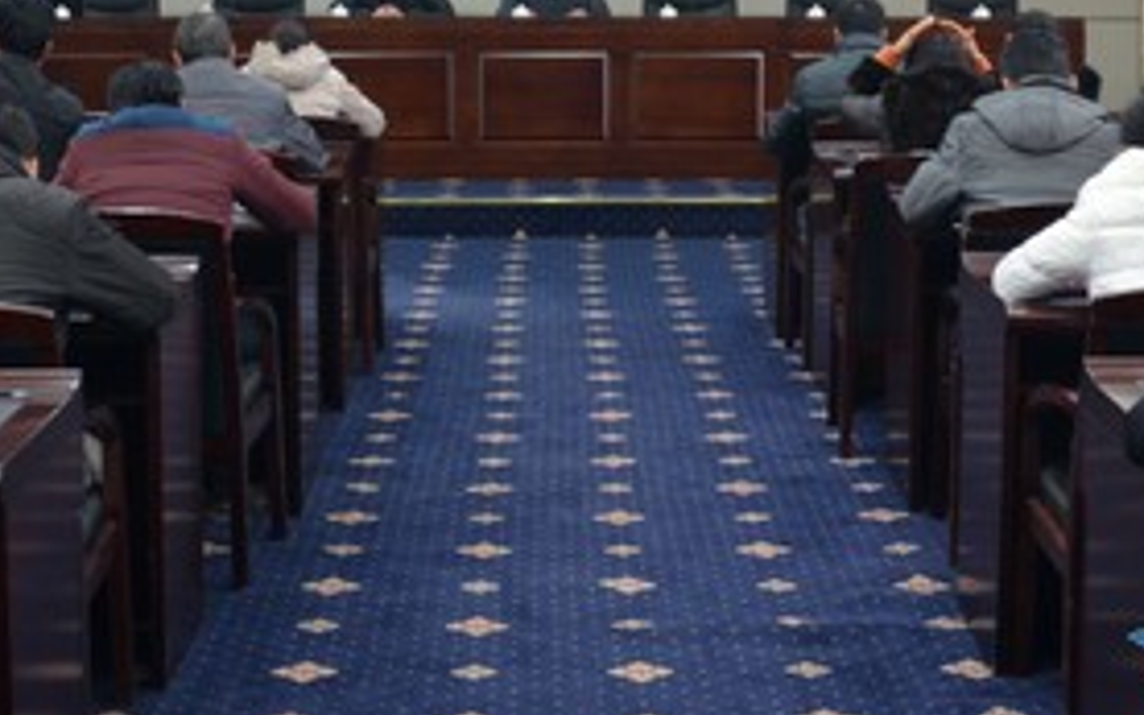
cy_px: 130
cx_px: 619
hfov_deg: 26.8
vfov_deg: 16.8
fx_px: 2400
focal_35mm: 77
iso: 1000
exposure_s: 1/30
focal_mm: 28
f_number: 3.5
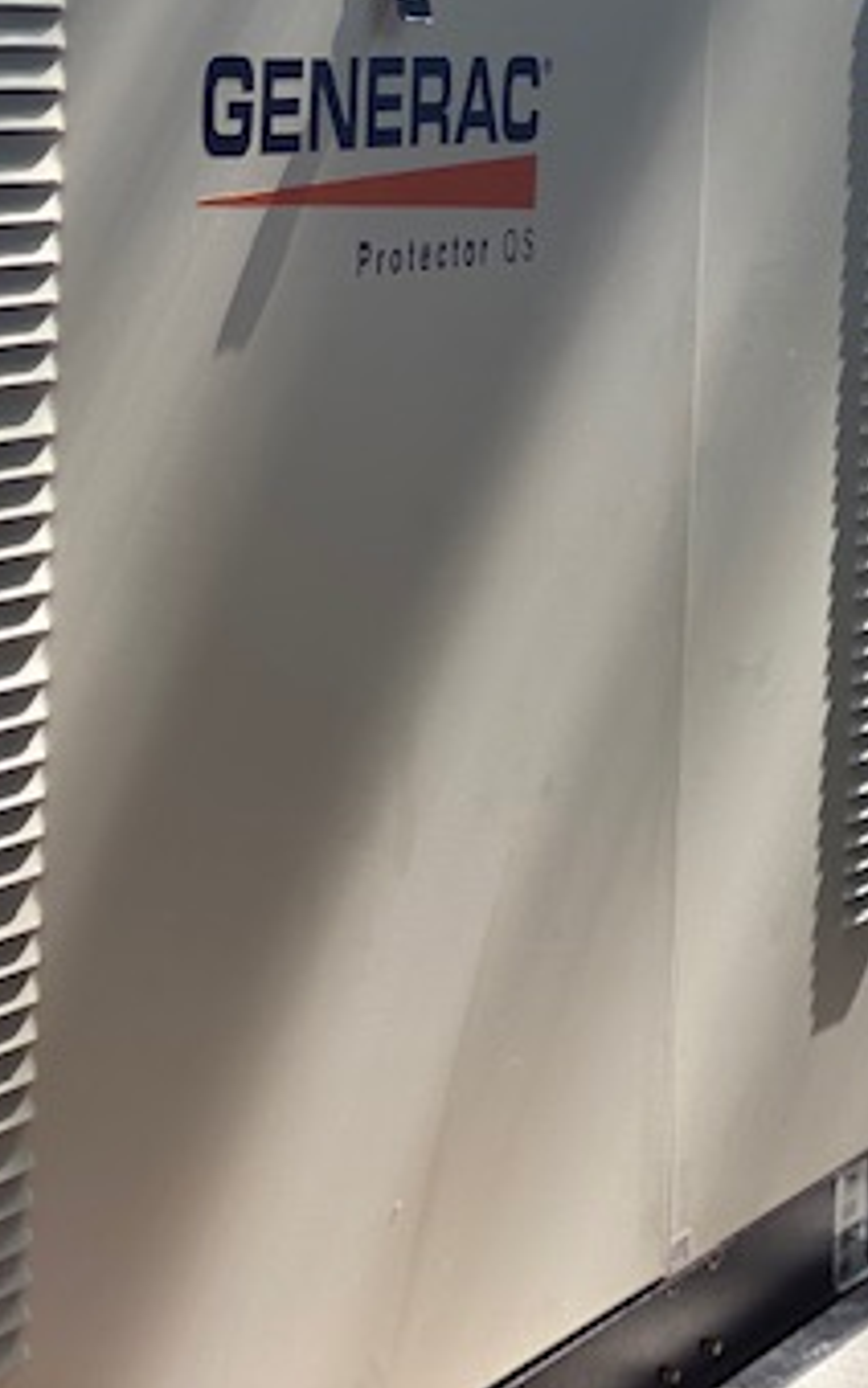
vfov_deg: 19.9
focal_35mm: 104
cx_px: 197
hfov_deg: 12.5
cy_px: 414
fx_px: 3935
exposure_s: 1/129
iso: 20
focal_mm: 6
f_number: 2
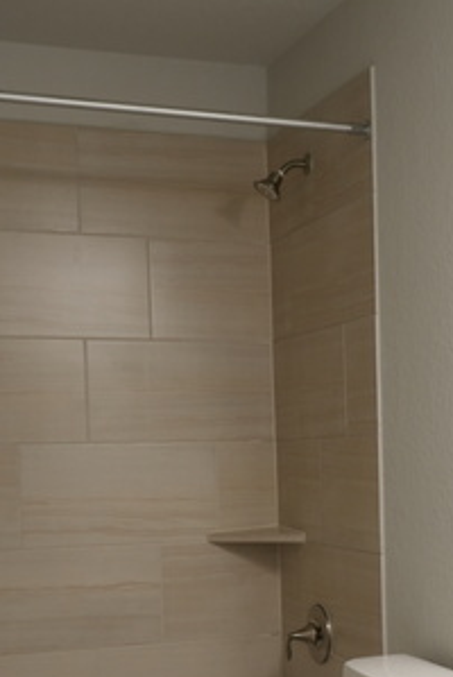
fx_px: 1167
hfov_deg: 21.8
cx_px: 336
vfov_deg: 31.5
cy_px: 543
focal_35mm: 62
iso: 1250
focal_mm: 29
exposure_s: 1/160
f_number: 4
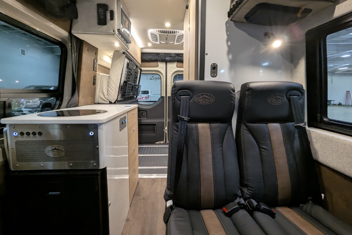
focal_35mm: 17
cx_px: 177
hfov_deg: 93.3
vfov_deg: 70.4
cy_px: 109
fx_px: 166
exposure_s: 1/25.5
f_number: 2.2
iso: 233
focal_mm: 2.35
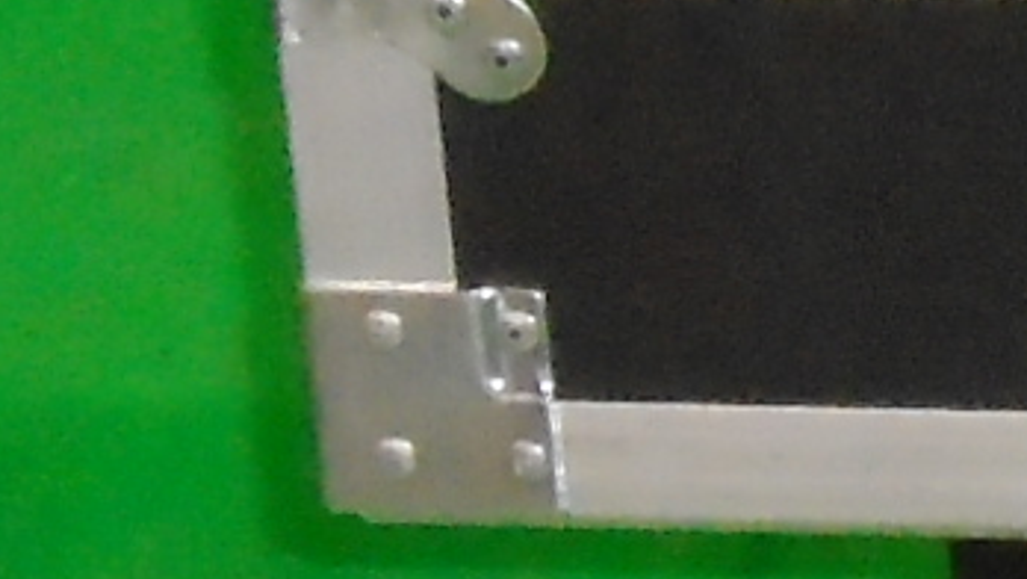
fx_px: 10842
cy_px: 275
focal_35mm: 398
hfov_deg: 5.0
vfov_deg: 3.1
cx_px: 3527
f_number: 4.5
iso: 800
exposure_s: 1/50
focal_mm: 8.7
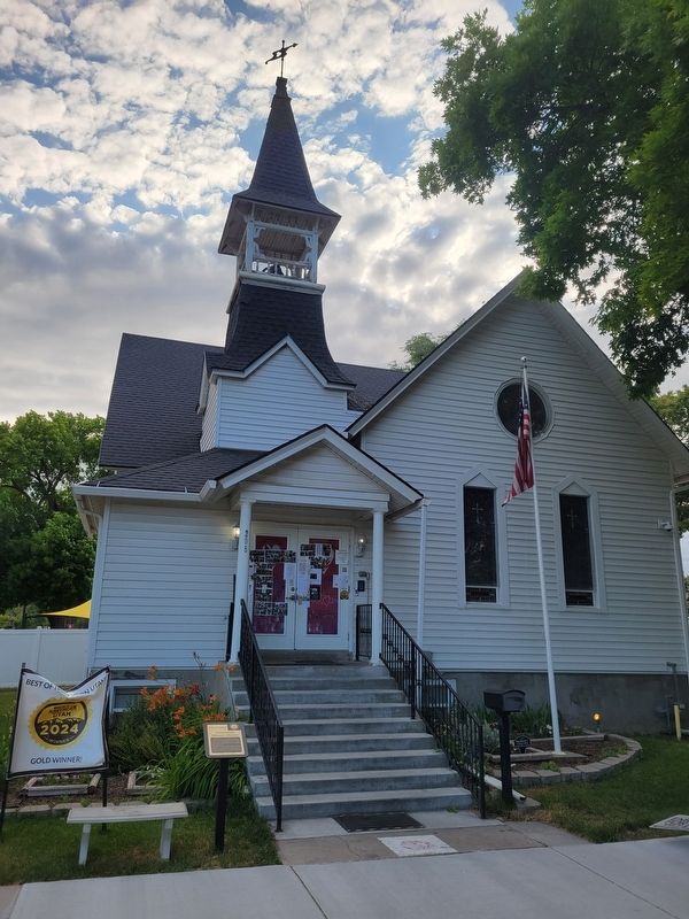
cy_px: 460
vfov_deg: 67.3
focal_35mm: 26
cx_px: 344
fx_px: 690
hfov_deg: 53.1
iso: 40
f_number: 1.8
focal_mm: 5.4
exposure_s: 1/838
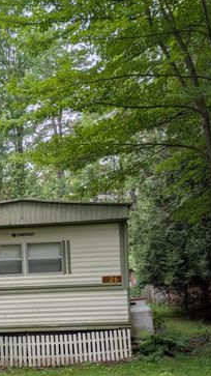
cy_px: 291
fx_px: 478
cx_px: 34
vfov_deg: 41.4
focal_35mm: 48
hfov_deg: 24.4
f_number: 1.68
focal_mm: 6.9
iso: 22
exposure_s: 1/565
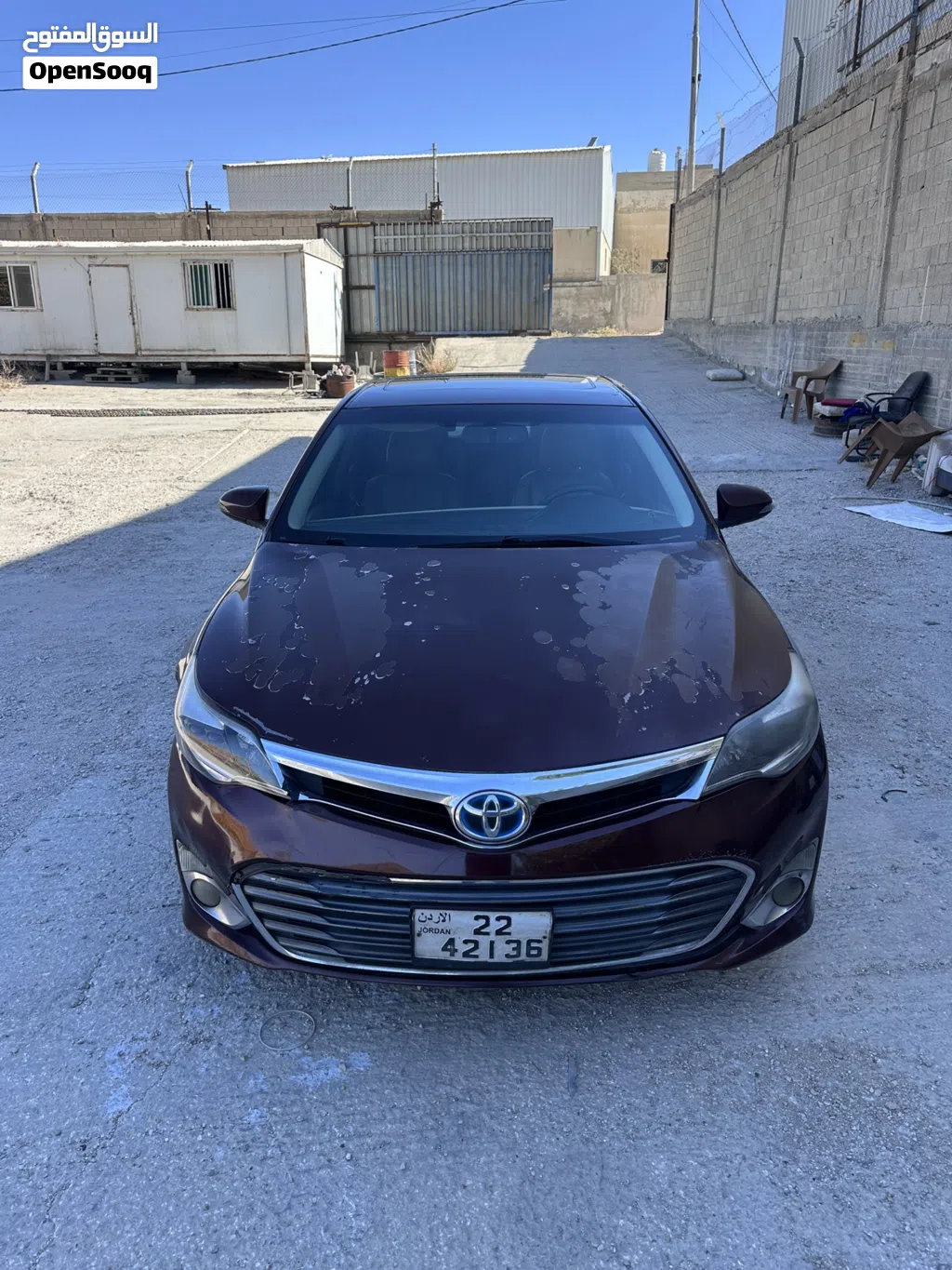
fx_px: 880
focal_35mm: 24
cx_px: 476
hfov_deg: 56.8
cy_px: 635
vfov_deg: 71.6
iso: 80
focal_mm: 6.86
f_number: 1.78
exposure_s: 1/1272
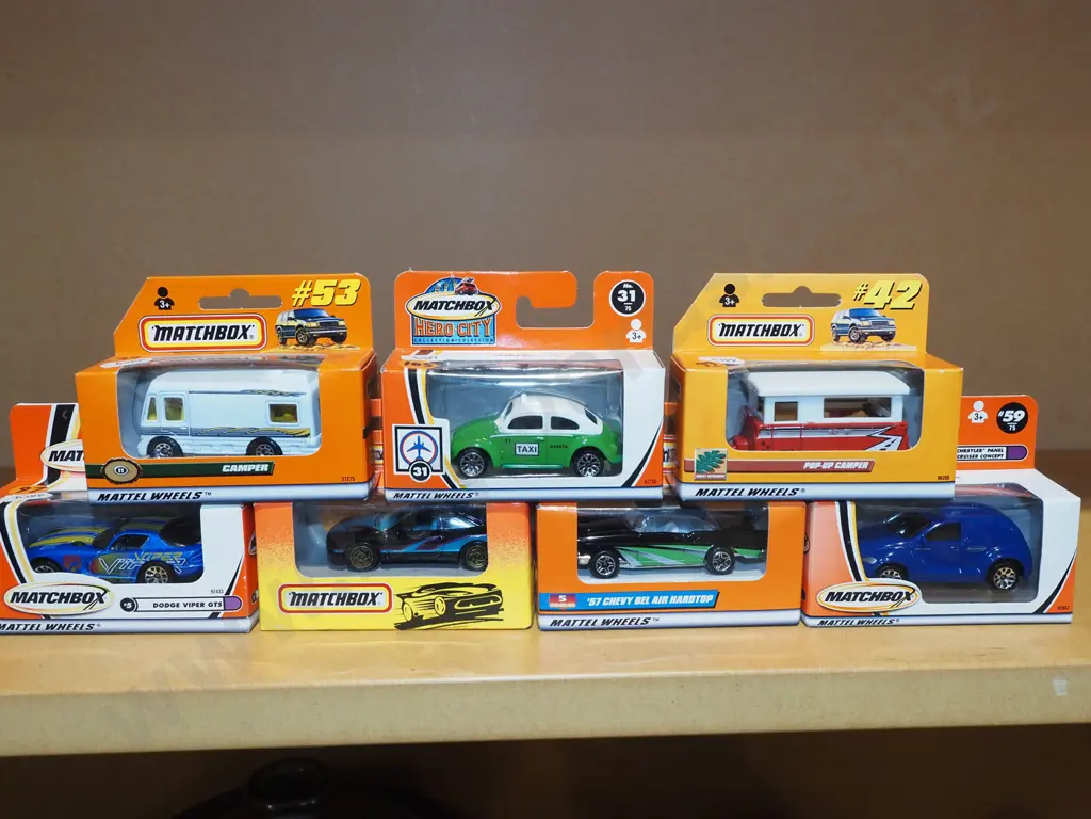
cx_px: 546
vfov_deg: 44.2
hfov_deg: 56.8
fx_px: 1009
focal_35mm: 32
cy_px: 410
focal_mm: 16
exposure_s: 1/100
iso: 1600
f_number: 5.6
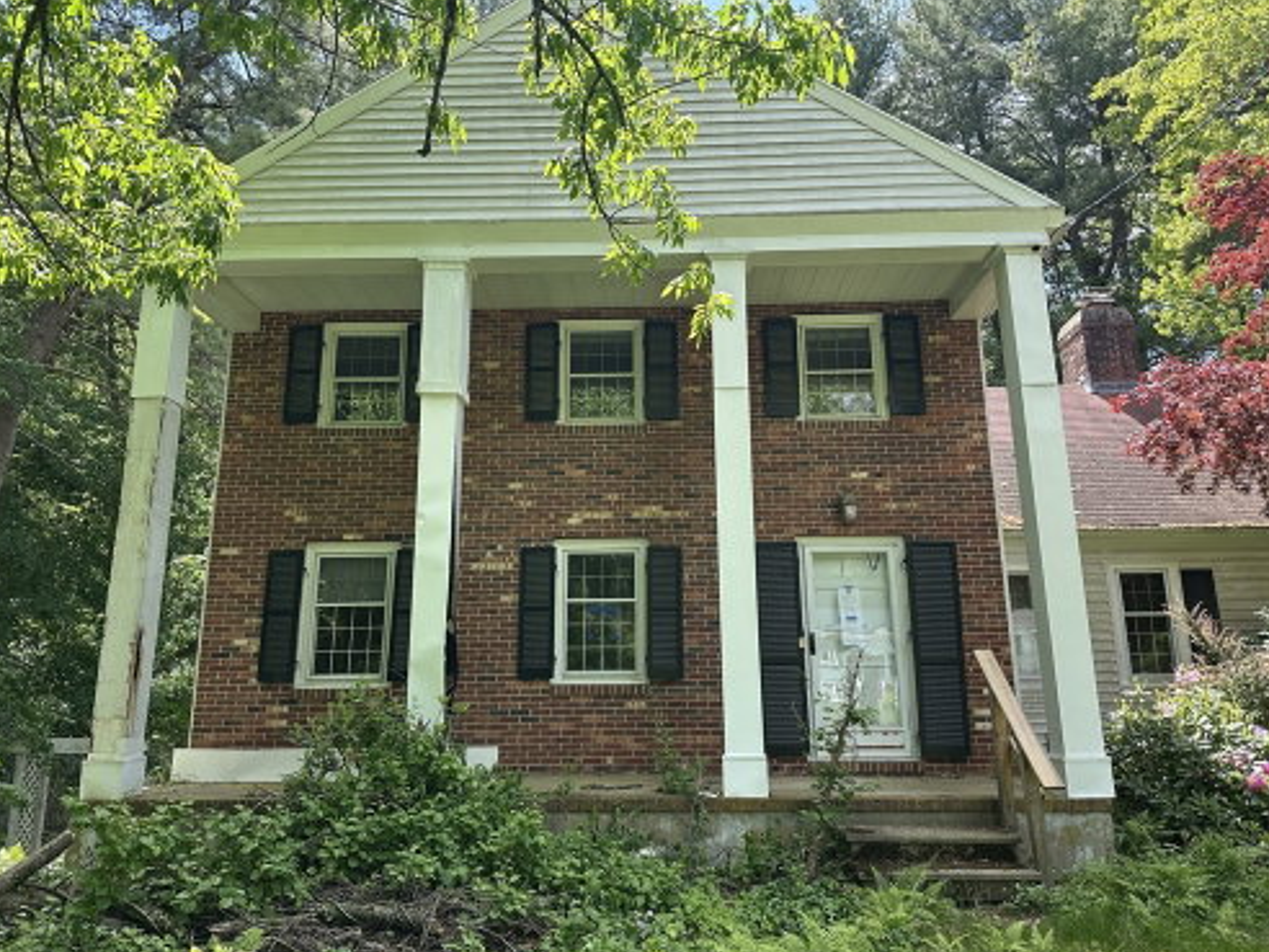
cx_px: 632
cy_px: 475
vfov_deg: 54.9
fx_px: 916
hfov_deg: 69.4
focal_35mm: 25
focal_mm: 6.86
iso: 80
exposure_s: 1/797
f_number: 1.78
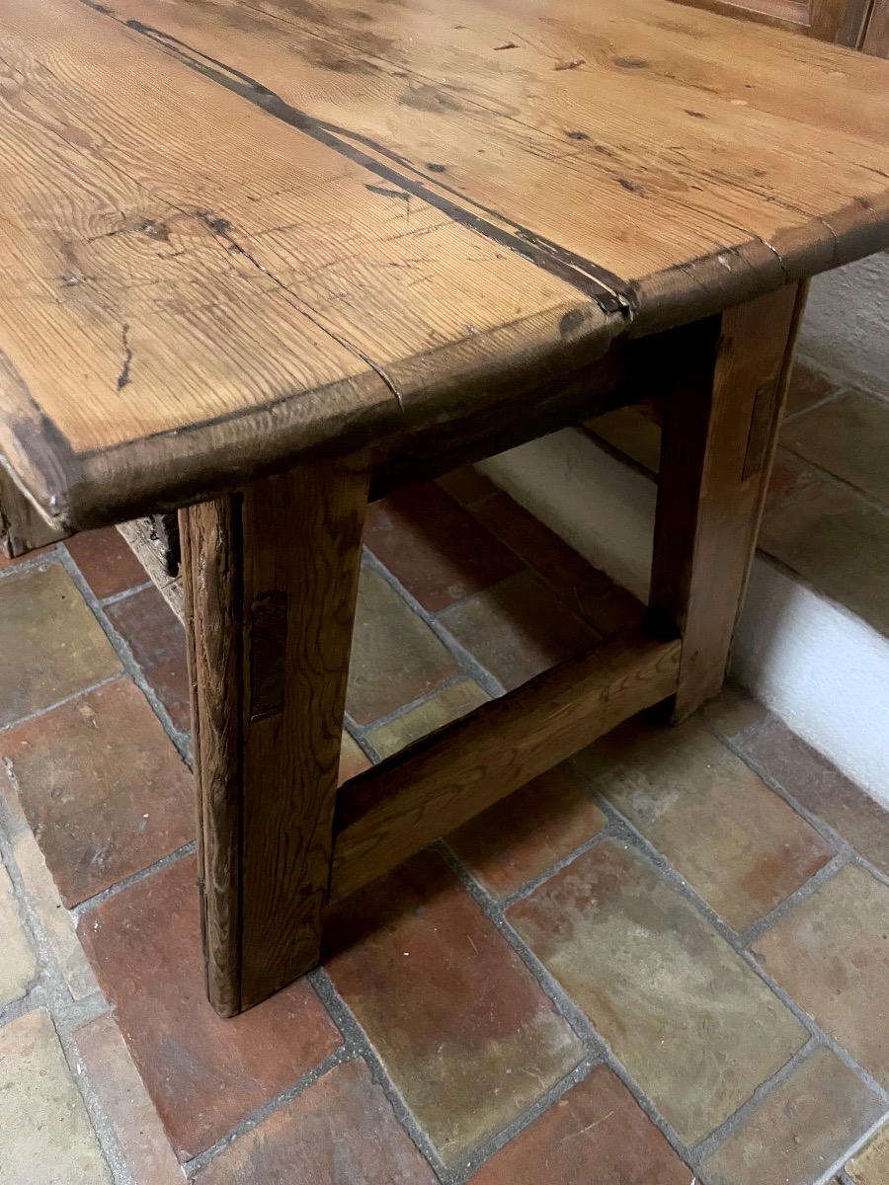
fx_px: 890
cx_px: 444
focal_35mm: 26
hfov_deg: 53.1
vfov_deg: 67.3
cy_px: 592
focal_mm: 4.2
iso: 800
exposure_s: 1/25
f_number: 1.6
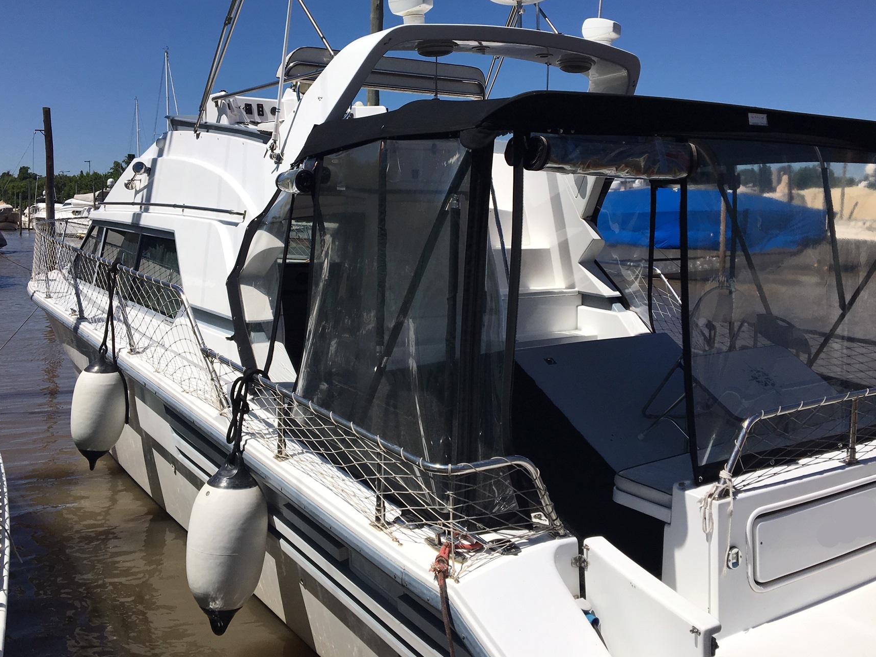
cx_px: 436
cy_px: 277
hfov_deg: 54.0
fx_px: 860
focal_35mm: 34
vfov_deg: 41.7
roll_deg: -0.4
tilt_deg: -3.9
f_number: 2.2
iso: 25
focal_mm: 4.15
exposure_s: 1/4274
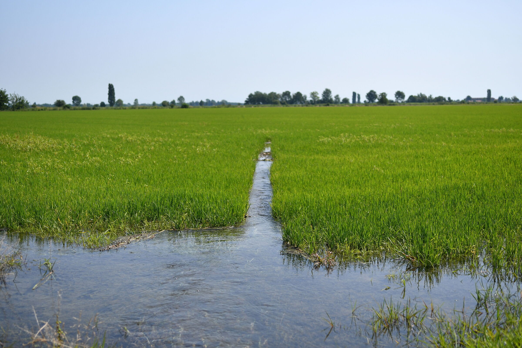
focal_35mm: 48
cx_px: 261
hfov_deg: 41.1
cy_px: 174
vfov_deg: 28.1
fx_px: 696
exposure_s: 1/8000
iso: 250
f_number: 2.8
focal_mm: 32
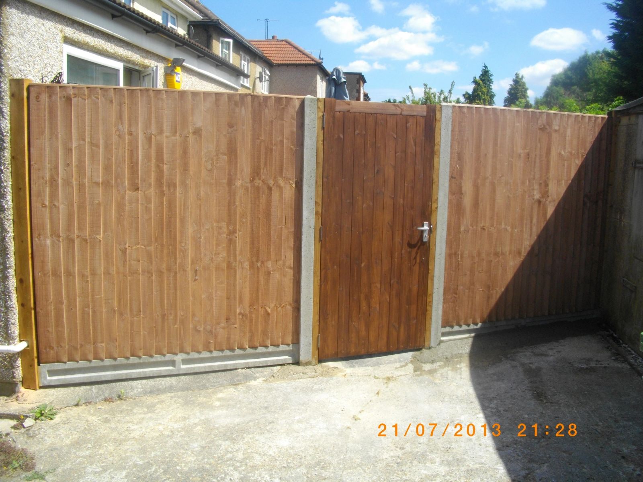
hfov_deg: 56.8
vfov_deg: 44.2
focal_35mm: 32
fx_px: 594
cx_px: 322
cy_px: 241
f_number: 5.5
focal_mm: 5.7
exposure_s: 1/250
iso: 100
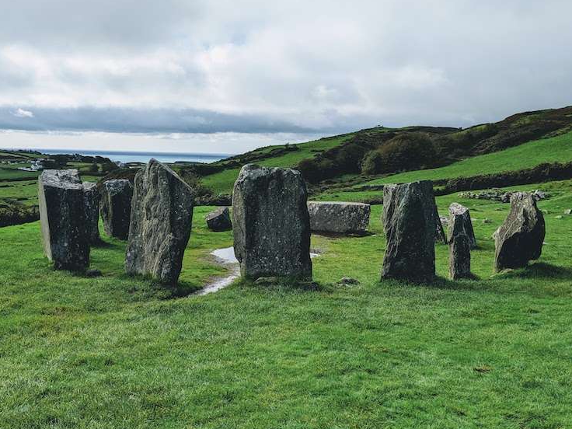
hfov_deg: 55.3
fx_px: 545
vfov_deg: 42.7
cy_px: 171
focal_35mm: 33
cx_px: 260
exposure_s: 1/3906
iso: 56
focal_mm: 4.44
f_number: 1.8
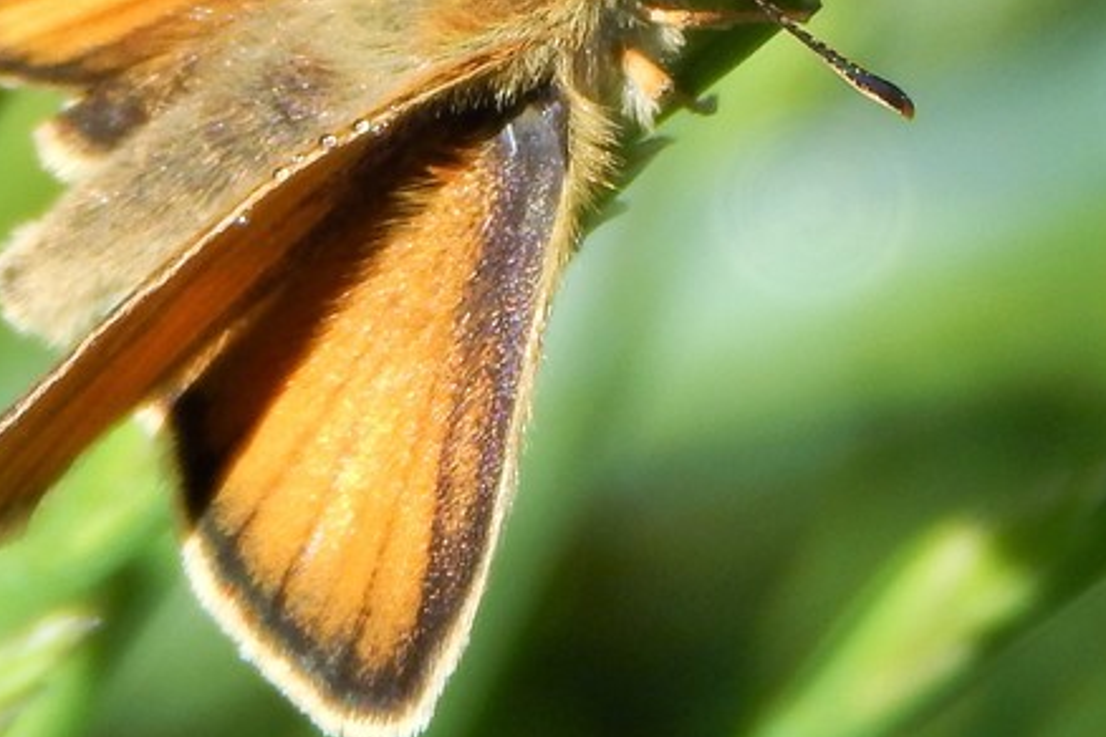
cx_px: 256
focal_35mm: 506
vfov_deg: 2.7
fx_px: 15544
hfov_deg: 4.1
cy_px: 91
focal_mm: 44.9
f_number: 5.6
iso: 125
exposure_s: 1/250
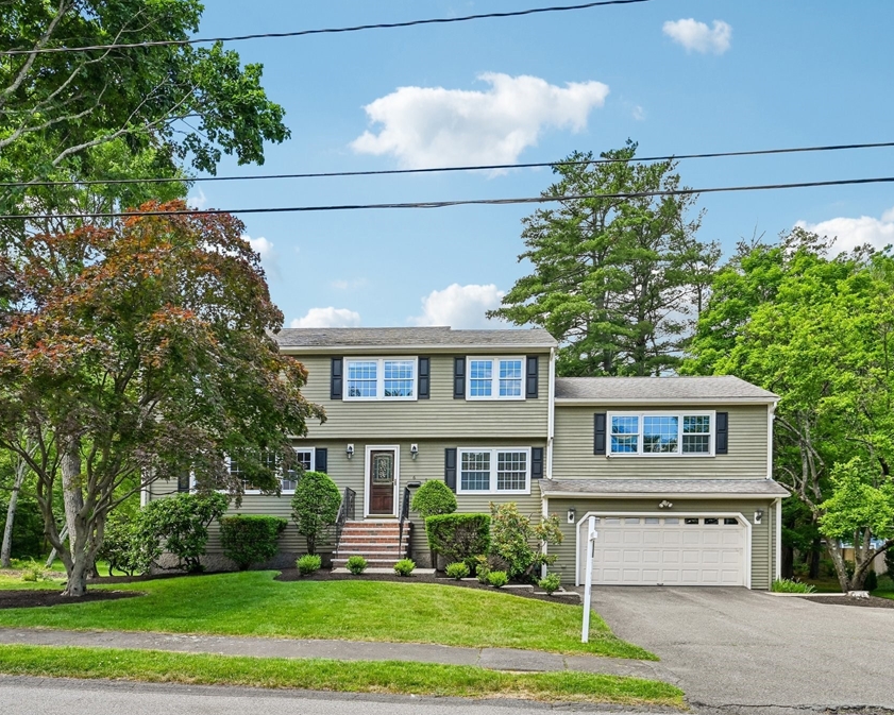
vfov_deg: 58.8
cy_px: 354
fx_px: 635
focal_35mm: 24
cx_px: 453
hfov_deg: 70.3
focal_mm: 21
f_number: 8
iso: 400
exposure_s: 1/400
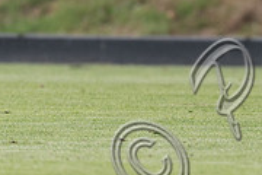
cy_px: -67
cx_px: 328
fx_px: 18943
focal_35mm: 2603
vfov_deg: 0.5
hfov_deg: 0.8
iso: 400
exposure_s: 1/2000
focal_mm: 500
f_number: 4
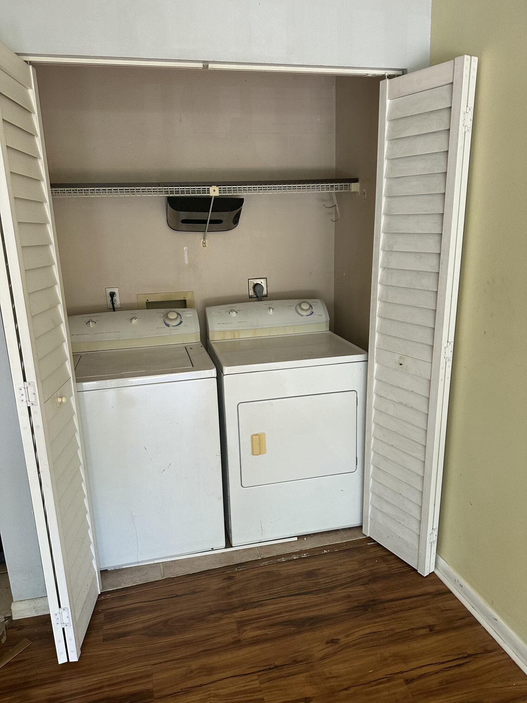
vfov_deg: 71.6
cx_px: 264
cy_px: 352
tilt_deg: -13.6
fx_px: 487
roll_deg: +1.9
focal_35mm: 24
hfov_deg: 56.8
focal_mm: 6.86
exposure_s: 1/121
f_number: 1.78
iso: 200
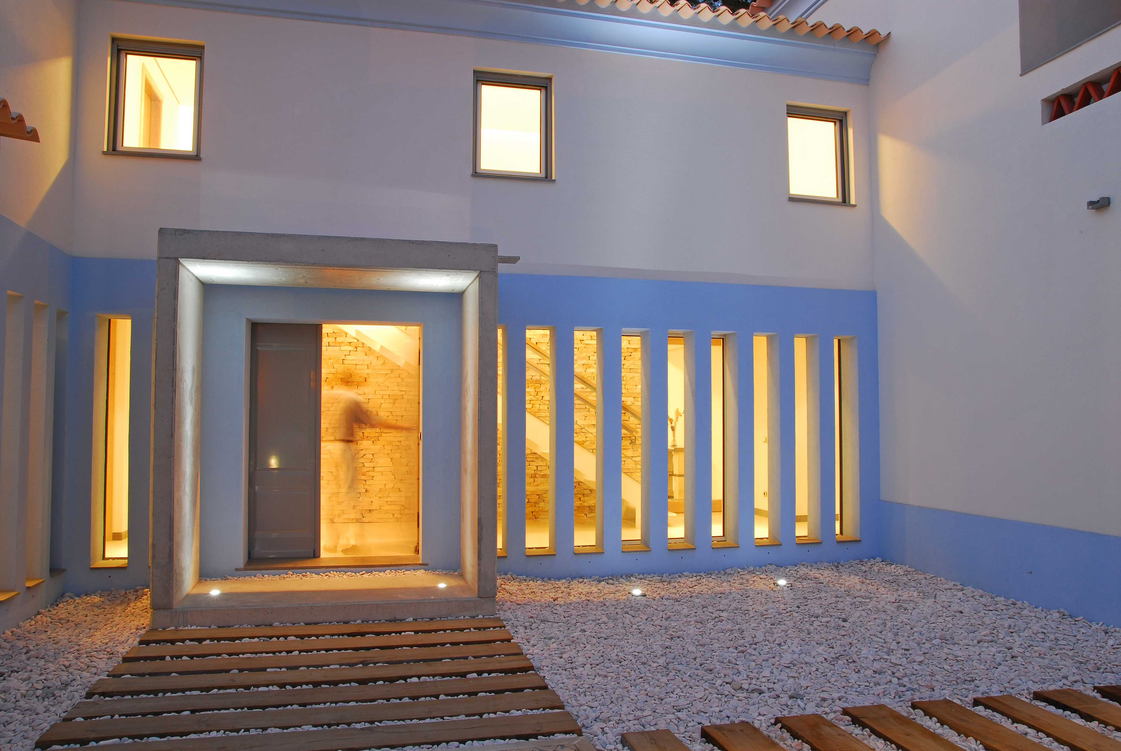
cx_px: 560
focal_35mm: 26
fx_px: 795
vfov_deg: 50.5
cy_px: 376
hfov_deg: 70.4
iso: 100
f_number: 11
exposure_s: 15
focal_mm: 17
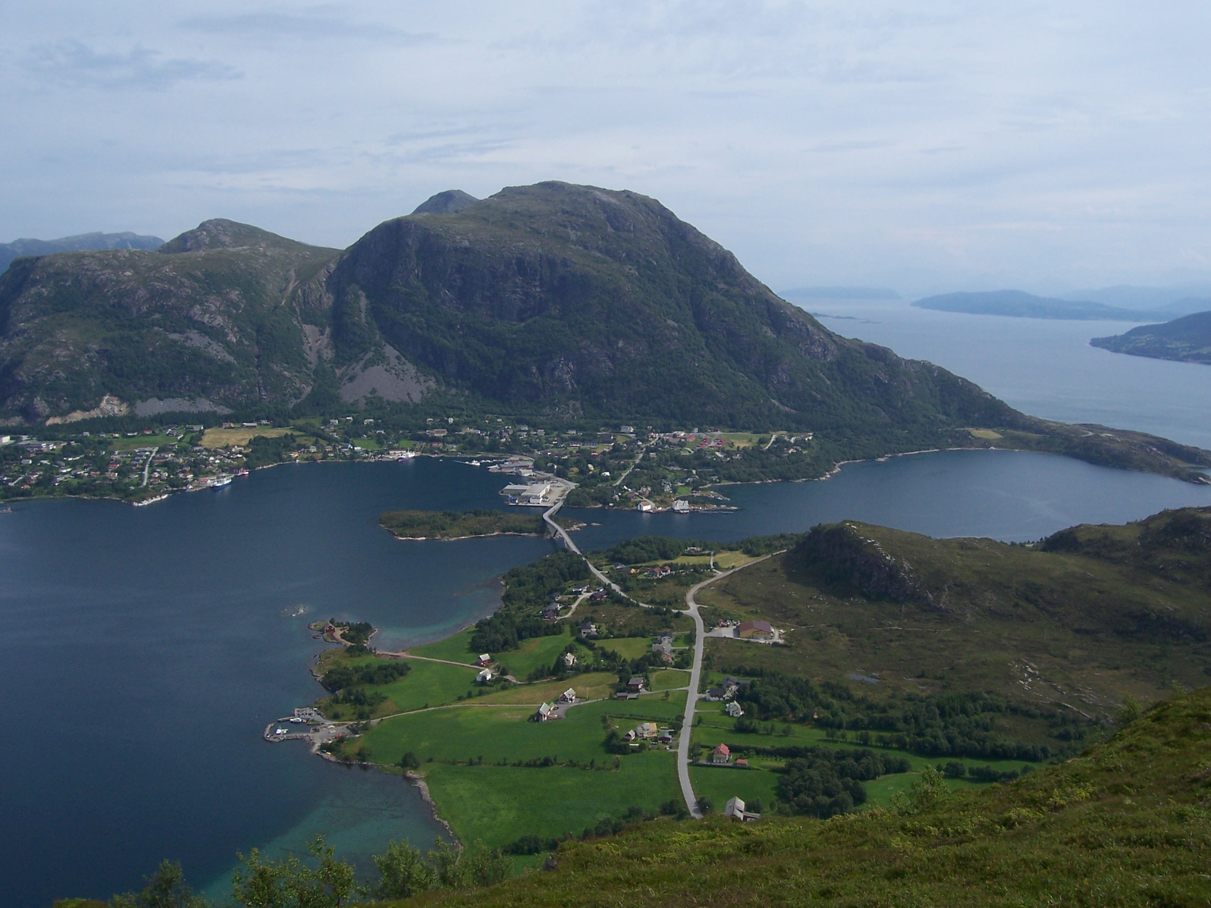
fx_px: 1189
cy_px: 454
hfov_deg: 54.0
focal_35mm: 34
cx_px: 606
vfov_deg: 41.8
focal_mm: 5.6
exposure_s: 1/750
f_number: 5.6
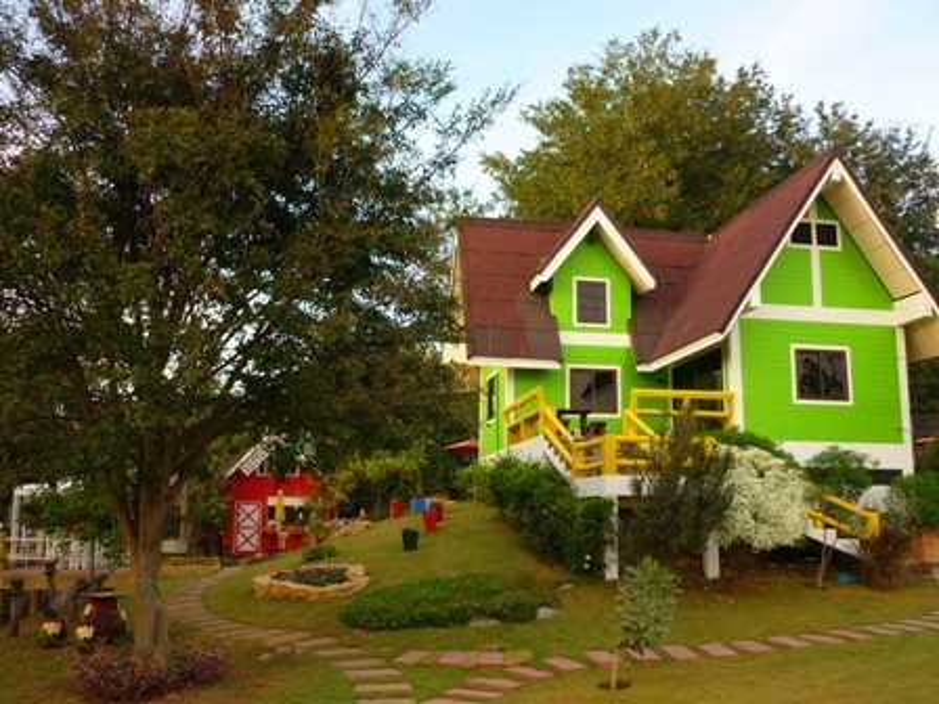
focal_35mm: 33
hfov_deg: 55.4
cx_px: 470
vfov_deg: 42.9
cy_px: 352
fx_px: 895
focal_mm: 5.5
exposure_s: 1/160
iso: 80
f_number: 2.8
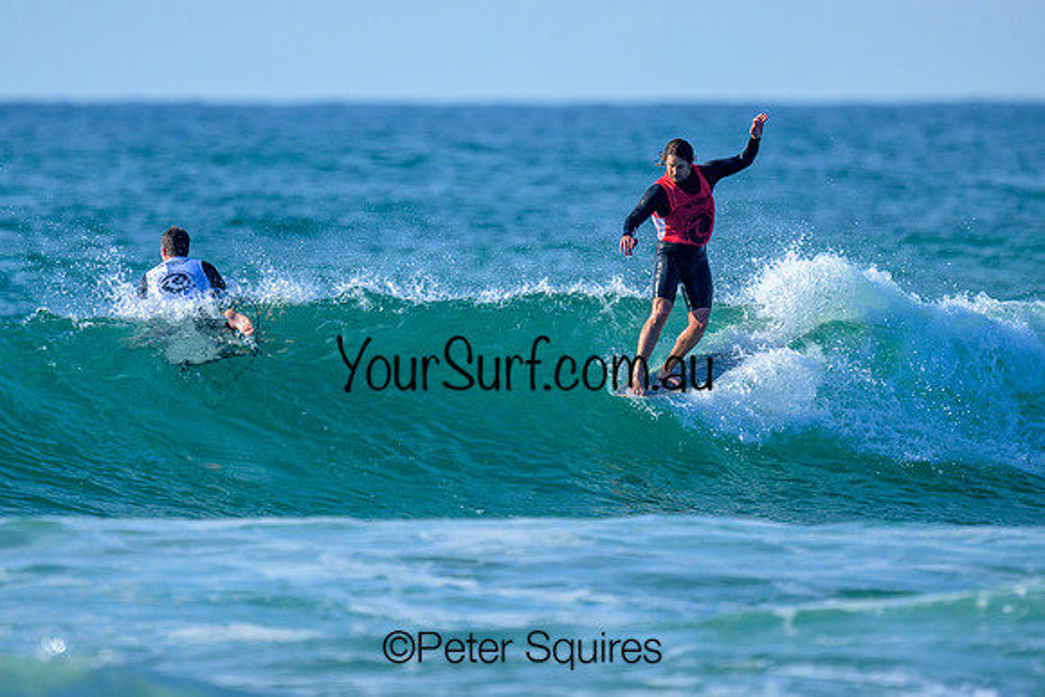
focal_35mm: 1100
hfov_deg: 1.9
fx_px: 31936
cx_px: 529
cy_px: 298
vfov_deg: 1.3
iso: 360
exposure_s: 1/2000
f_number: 6.3
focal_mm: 800
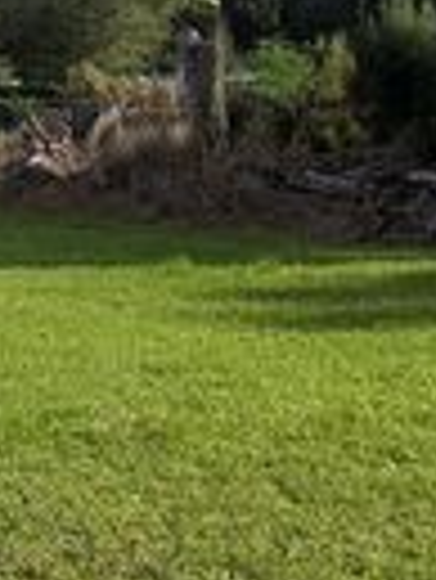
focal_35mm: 93
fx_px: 1559
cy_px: -47
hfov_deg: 15.1
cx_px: -148
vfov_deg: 20.2
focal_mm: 6.76
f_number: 1.78
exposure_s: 1/6711
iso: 80
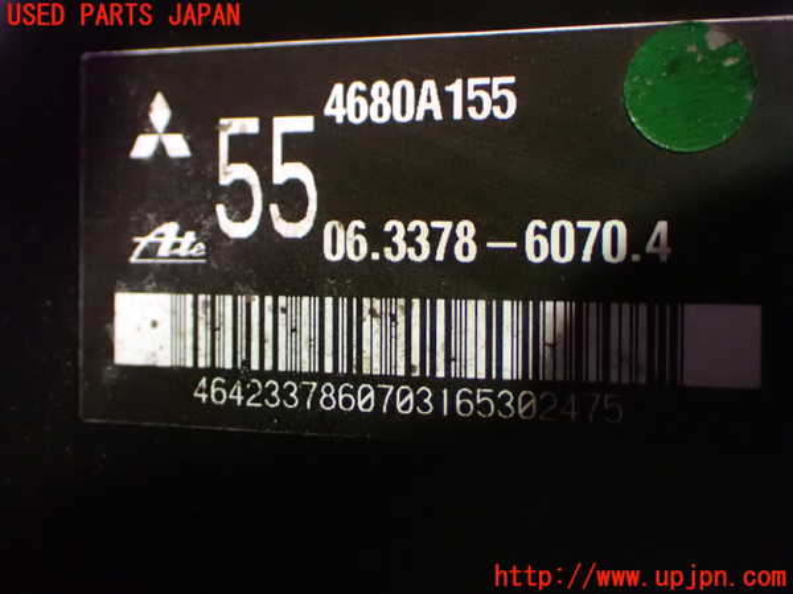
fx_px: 1237
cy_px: 297
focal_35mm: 54
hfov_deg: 35.5
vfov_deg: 27.0
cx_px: 396
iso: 1600
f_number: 3.3
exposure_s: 1/8
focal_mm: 9.65
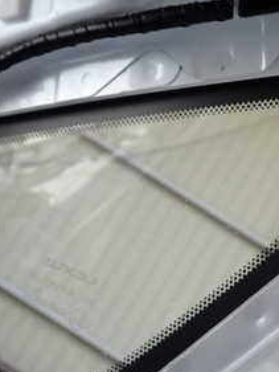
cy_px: 201
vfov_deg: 30.2
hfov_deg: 22.9
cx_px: 180
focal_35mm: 64
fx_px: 687
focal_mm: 5.4
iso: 200
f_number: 2.3
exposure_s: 1/100
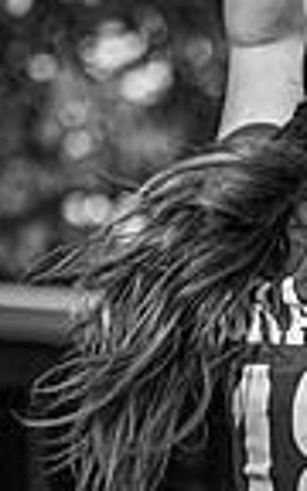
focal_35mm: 500
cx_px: 390
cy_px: 486
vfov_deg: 4.2
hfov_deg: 2.6
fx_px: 6693
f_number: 2.8
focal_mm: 82
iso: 500
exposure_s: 1/1000
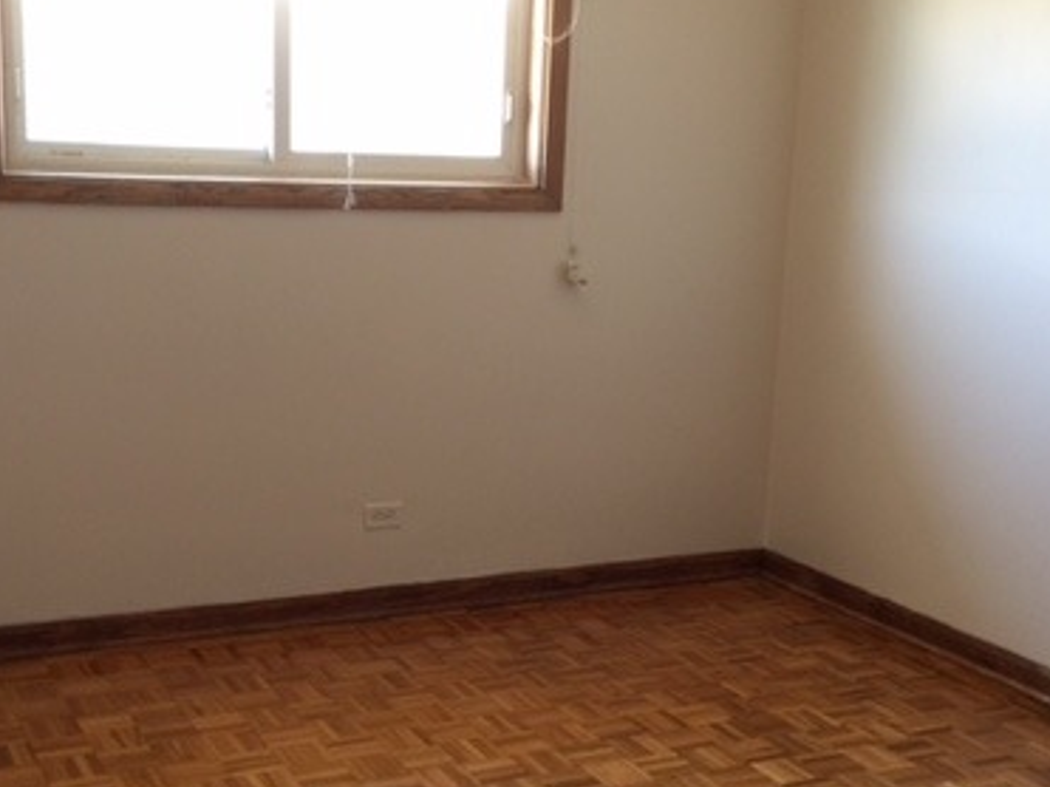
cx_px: 509
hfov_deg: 38.2
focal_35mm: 50
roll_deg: -1.8
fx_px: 1516
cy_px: 464
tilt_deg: -11.5
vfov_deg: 29.0
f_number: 2.2
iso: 32
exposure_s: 1/15
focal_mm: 4.15
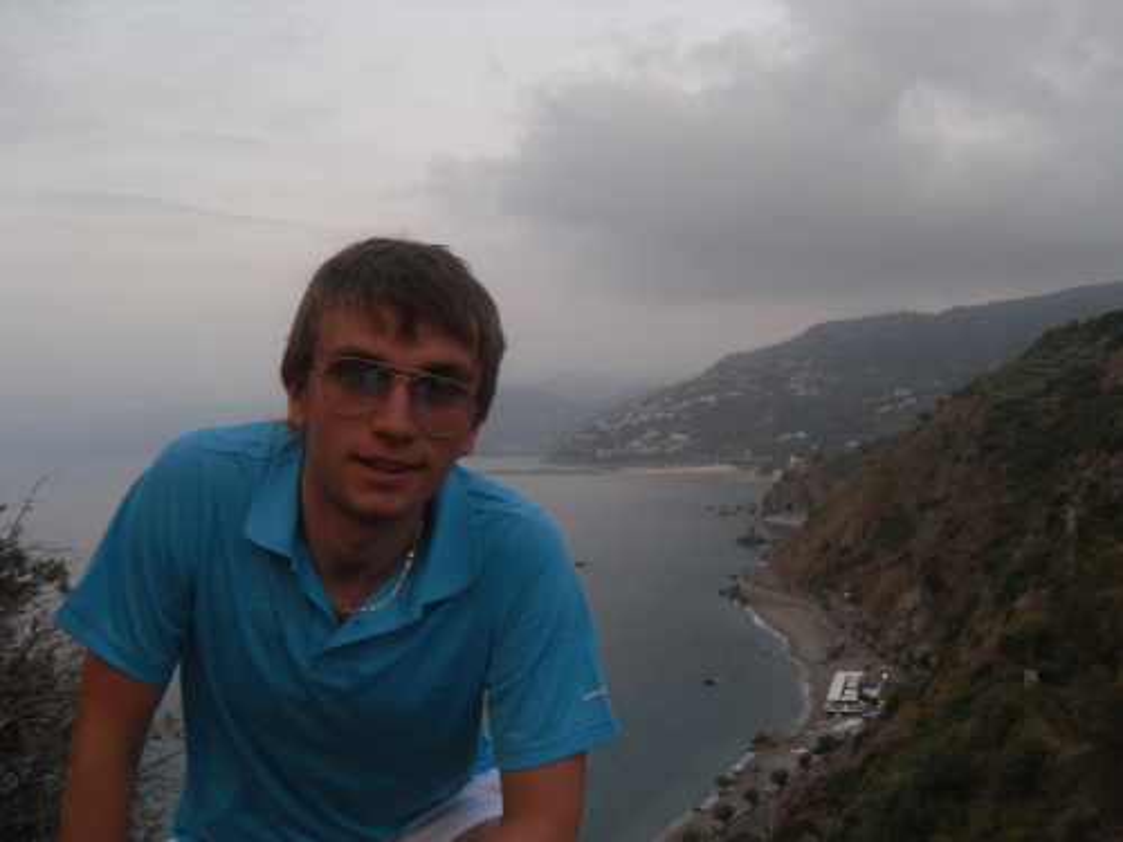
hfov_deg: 54.0
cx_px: 562
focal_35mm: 34
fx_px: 1103
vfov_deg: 41.8
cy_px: 421
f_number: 2.8
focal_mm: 6
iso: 100
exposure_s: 1/45
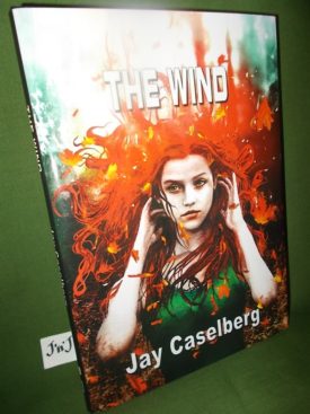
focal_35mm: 26
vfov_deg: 67.3
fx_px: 311
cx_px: 155
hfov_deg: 53.0
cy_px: 207
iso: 200
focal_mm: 4.6
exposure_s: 1/25
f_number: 3.2
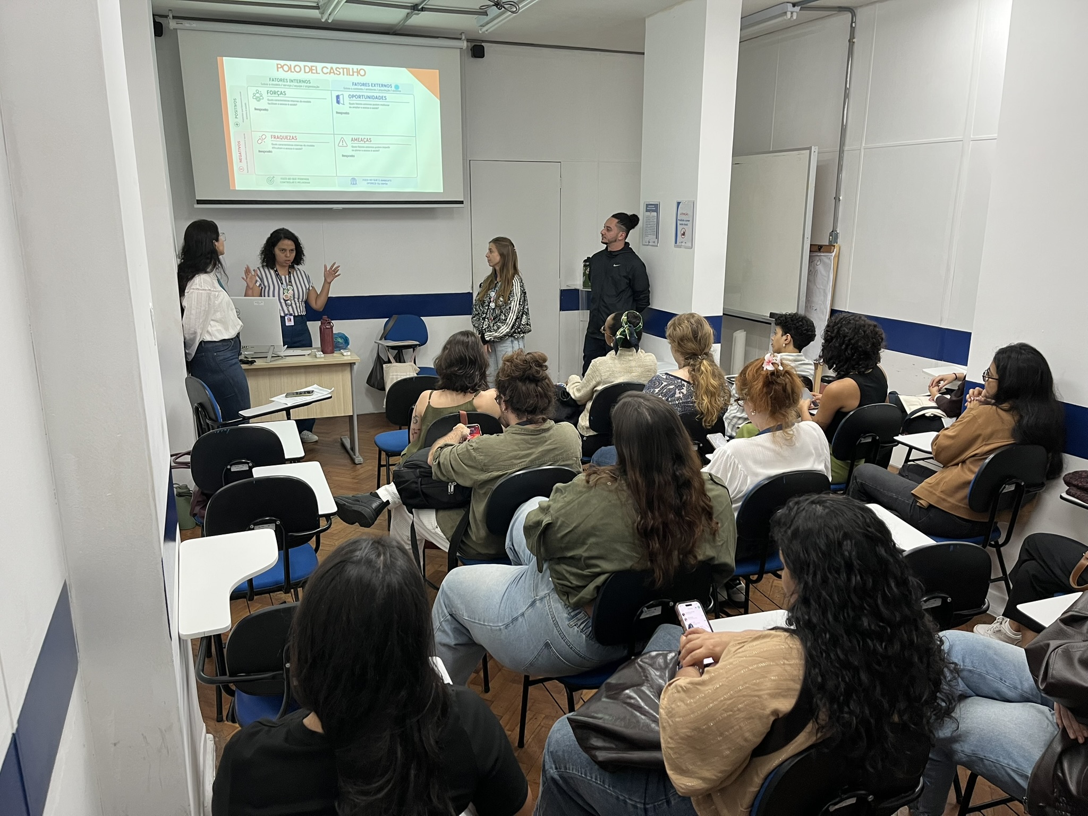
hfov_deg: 67.3
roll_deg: -0.6
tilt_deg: -14.0
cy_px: 408
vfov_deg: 53.1
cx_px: 544
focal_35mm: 26
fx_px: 817
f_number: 1.6
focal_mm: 5.1
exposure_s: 1/60
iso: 100
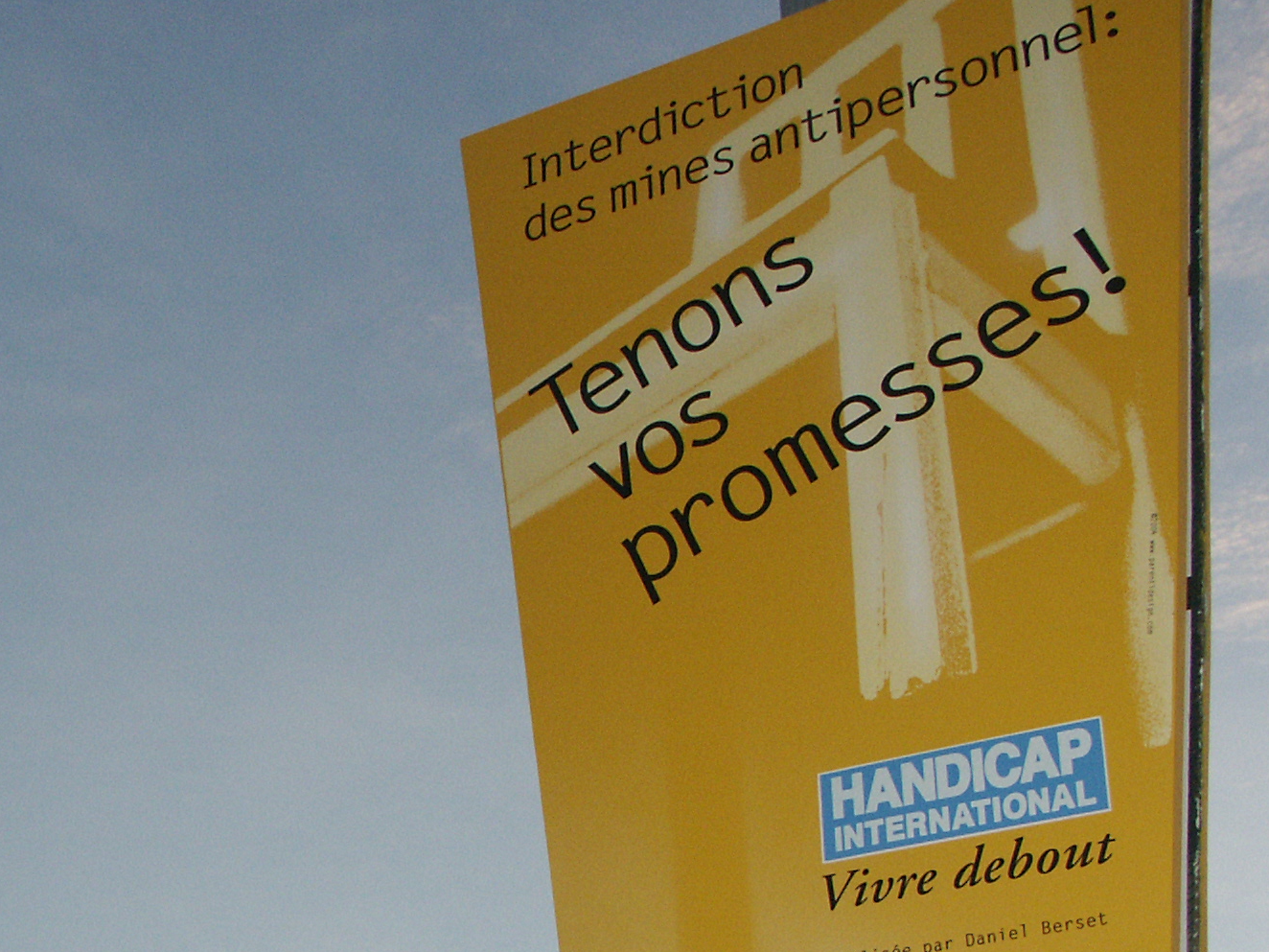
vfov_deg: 24.5
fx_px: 2126
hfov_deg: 31.9
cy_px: 865
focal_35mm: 58
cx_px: 163
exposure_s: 1/350
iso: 200
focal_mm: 7.95
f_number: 4
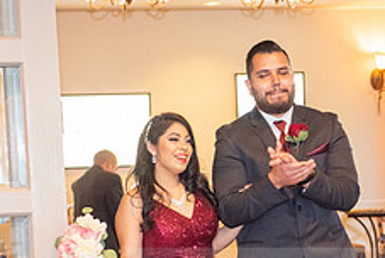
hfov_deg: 13.8
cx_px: 275
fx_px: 1585
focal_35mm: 148
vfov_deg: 9.2
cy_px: 288
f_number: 3.5
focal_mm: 58
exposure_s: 1/125
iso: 1600
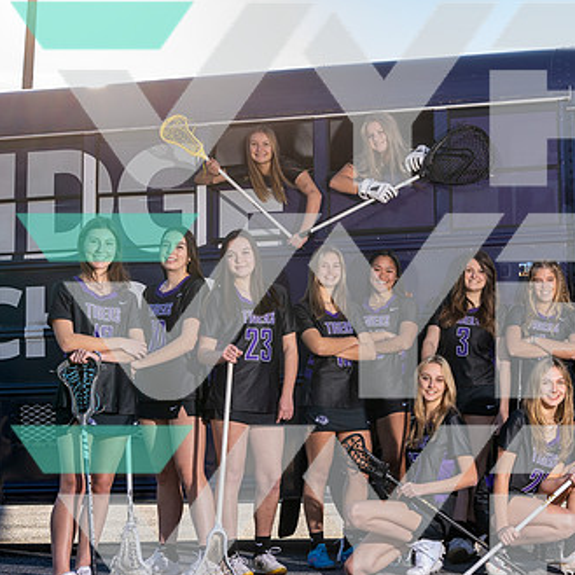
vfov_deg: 23.1
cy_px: 307
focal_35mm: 75
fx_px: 1409
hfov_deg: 22.7
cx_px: 461
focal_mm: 50
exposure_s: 1/160
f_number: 7.1
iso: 64
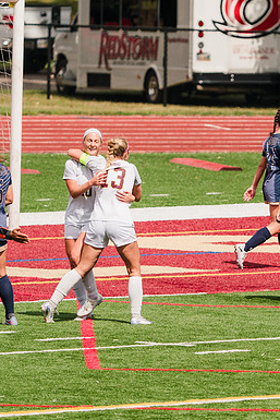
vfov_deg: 3.2
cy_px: 192
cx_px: 215
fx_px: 7564
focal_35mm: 649
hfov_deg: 2.1
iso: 200
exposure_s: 1/1600
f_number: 6.3
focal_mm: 324
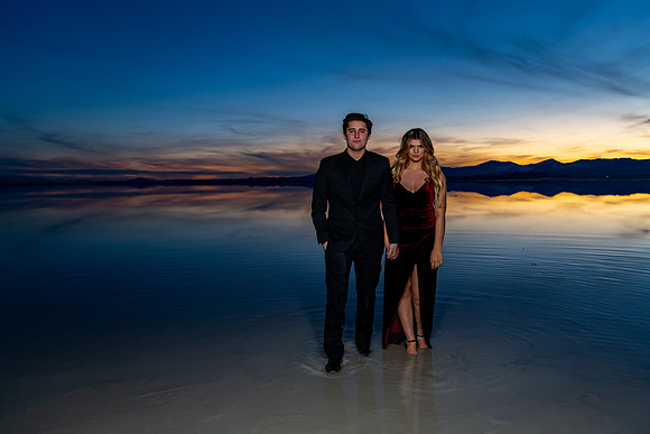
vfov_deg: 44.7
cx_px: 338
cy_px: 220
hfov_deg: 63.3
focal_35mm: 29
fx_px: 527
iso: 500
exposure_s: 1/100
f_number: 4
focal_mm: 27
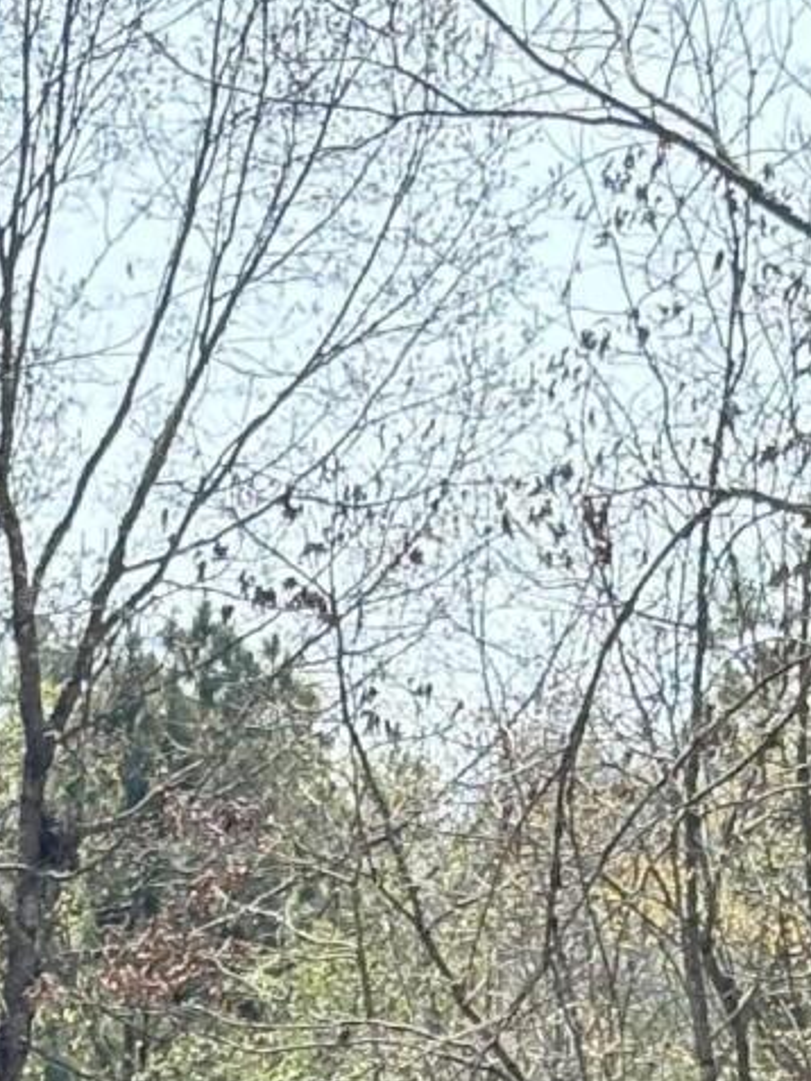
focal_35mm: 218
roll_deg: -1.5
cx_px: 507
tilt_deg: -8.3
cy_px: 2142
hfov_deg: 6.8
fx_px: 6807
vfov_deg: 8.6
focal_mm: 5.96
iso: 50
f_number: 1.6
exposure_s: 1/1065
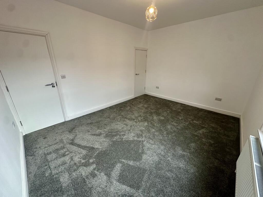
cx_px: 132
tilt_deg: -18.5
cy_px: 98
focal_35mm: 14
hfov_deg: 102.1
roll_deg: +0.4
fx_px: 106
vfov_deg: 85.7
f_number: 2.2
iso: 160
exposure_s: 1/99
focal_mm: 2.22
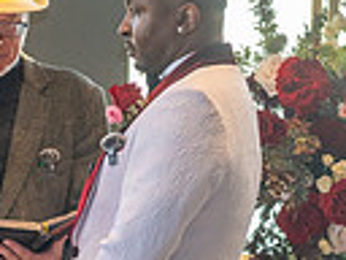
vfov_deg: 4.3
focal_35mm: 343
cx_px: 6
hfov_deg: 5.8
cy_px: 437
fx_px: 3428
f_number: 5
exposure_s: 1/125
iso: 800
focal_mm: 66
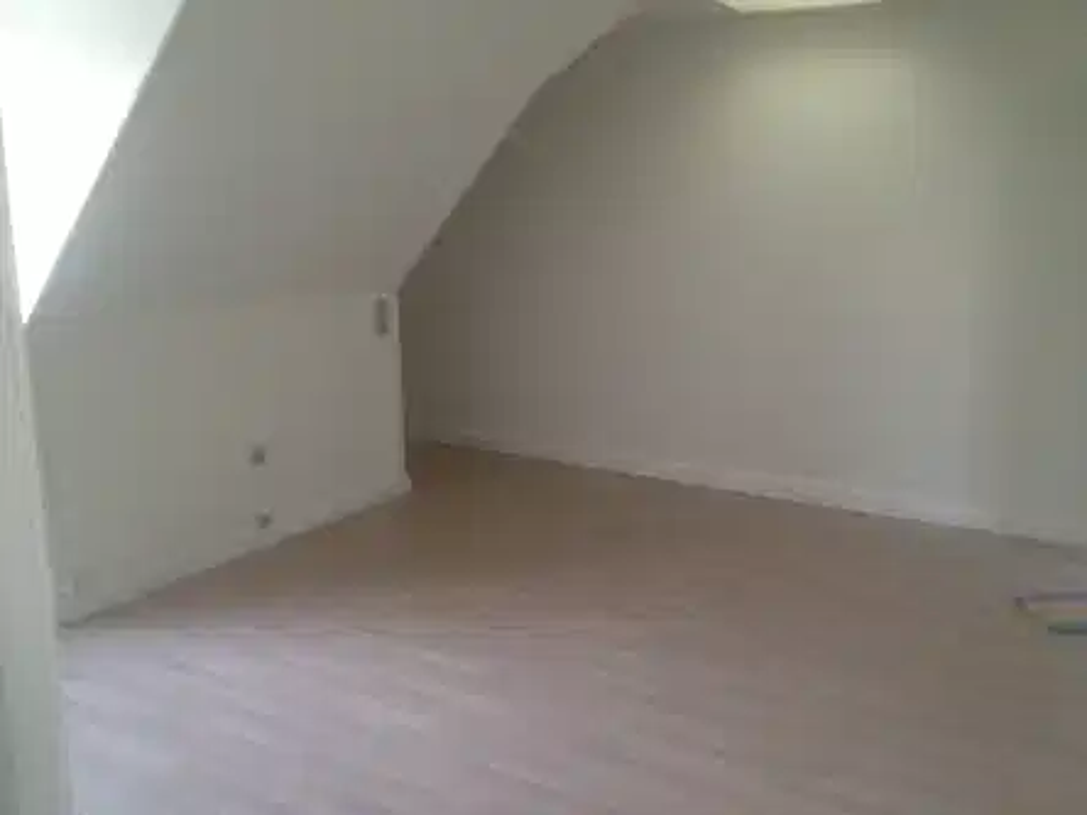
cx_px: 544
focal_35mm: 35
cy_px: 408
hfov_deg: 52.6
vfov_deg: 40.7
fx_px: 1099
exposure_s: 1/15
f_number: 2.4
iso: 400
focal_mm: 4.28
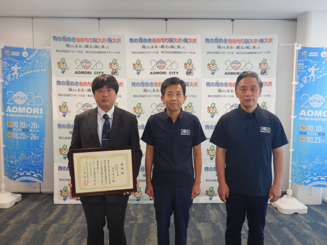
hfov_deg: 58.4
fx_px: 293
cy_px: 122
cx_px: 164
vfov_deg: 45.4
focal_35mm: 31
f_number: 4.2
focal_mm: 5.6
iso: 180
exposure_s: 1/30
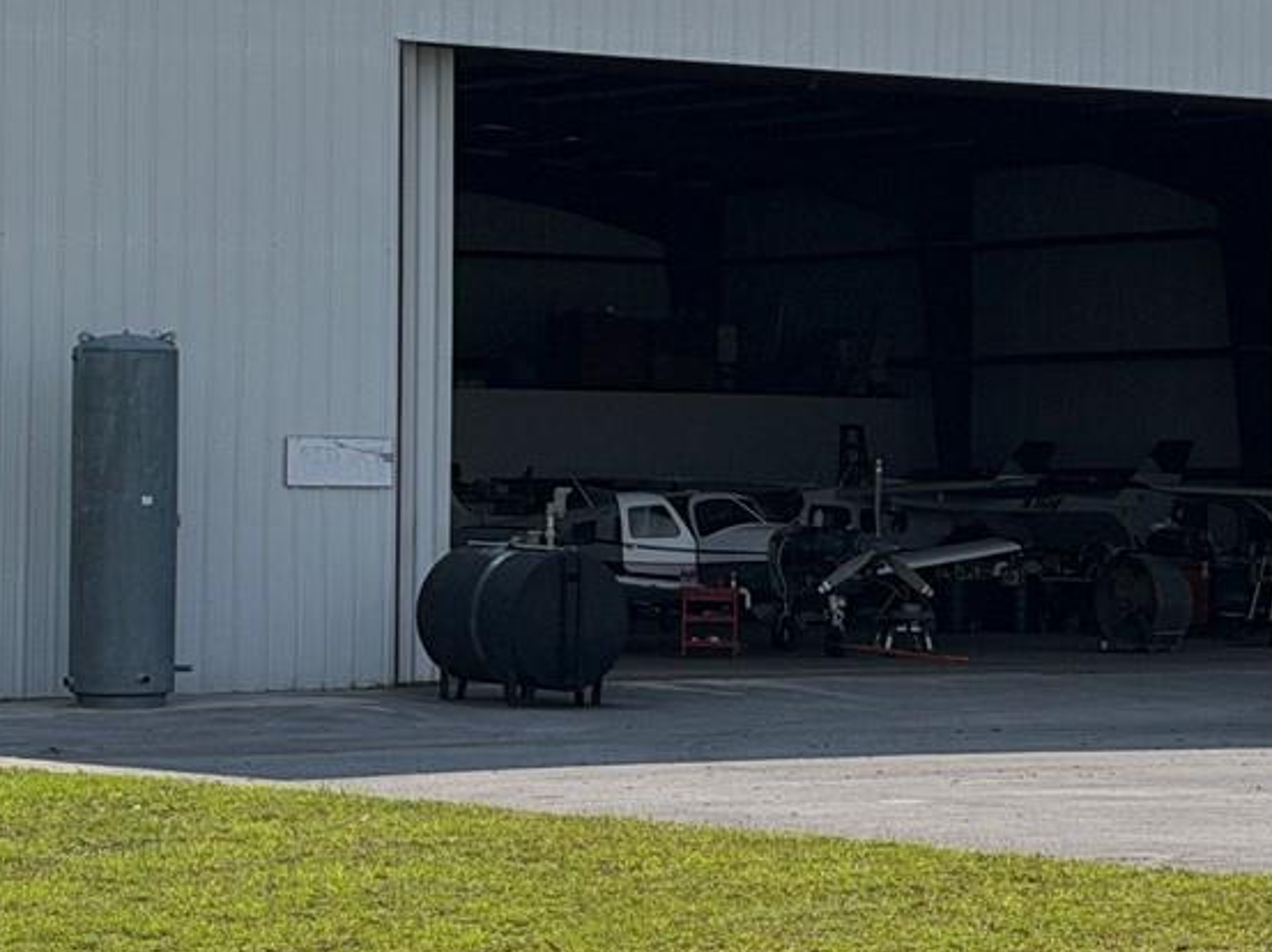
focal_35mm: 139
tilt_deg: +2.6
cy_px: 324
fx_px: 5104
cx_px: 821
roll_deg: -0.4
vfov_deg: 10.6
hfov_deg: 14.2
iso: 64
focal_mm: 6.76
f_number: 1.78
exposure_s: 1/7874
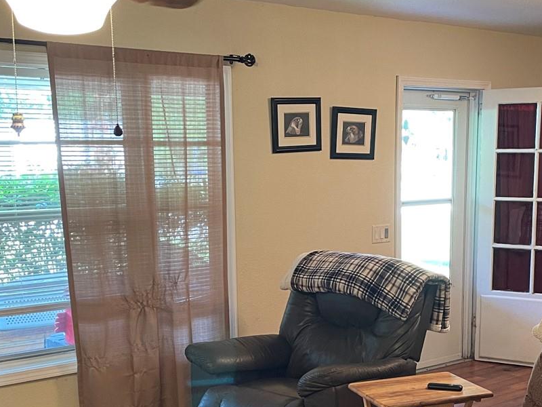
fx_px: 814
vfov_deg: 27.7
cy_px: 296
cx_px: 329
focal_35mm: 52
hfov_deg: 36.7
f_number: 1.6
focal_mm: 4.2
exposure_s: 1/60
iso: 250
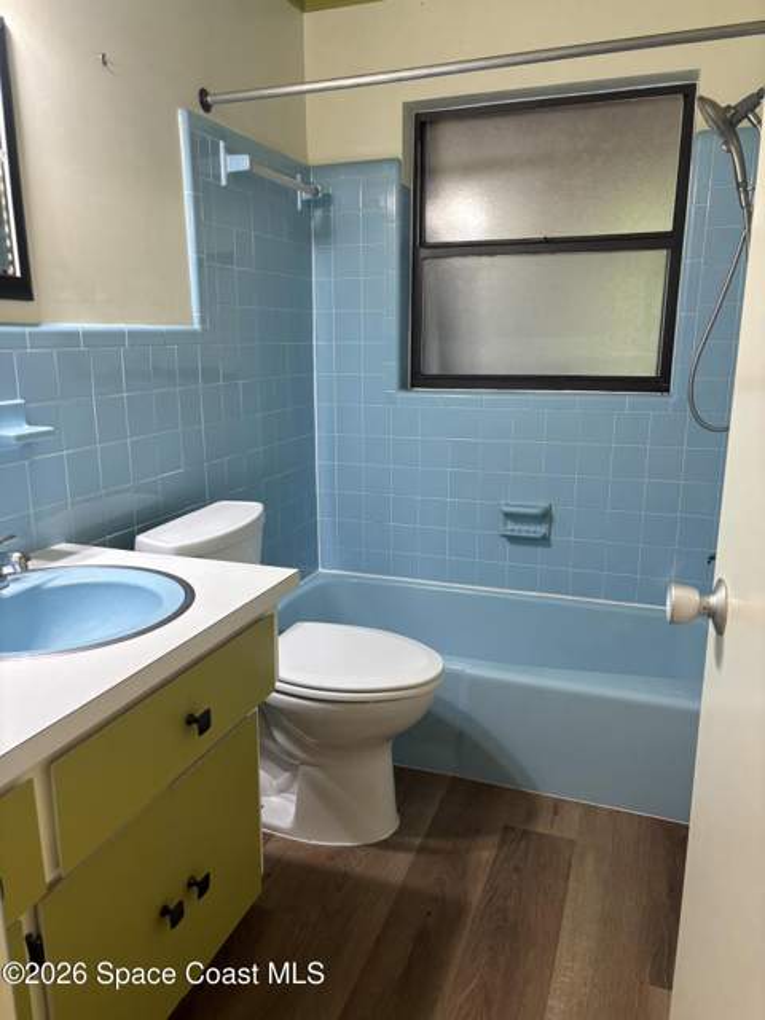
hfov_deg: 53.1
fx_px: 766
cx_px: 382
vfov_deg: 67.3
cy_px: 510
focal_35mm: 26
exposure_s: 1/60
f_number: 1.6
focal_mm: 5.96
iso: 200
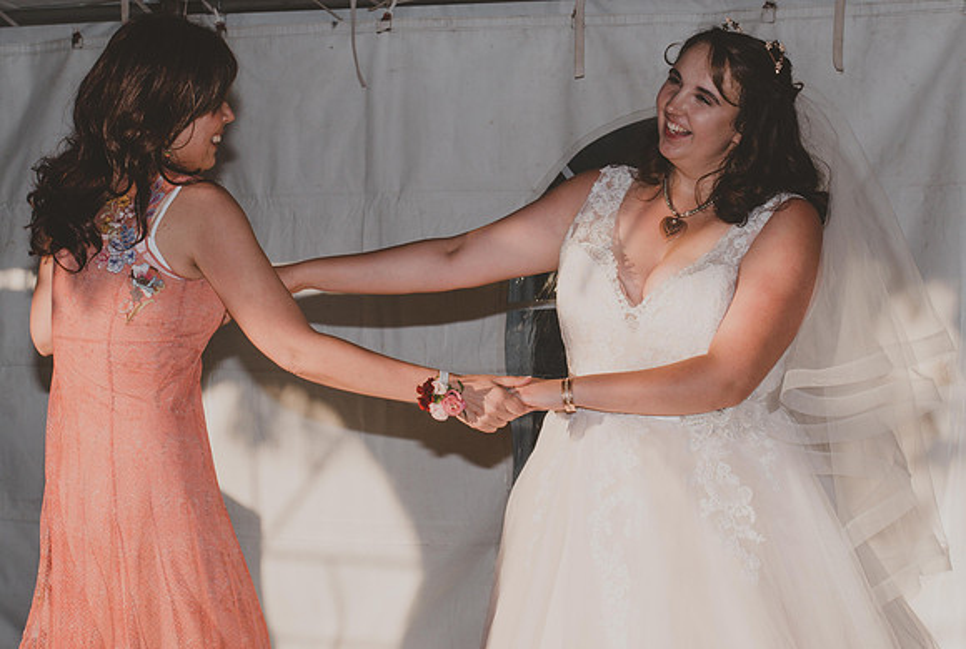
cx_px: 444
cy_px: 281
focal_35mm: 120
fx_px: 3229
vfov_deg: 11.5
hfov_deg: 17.0
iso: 100
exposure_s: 1/200
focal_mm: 70
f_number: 11
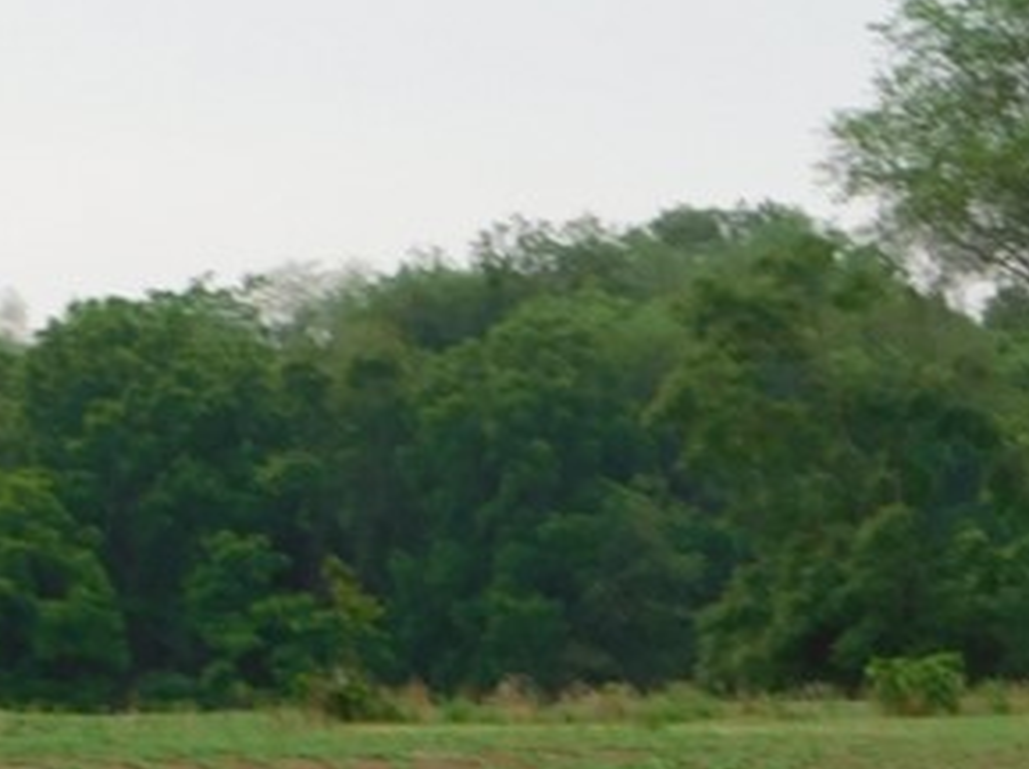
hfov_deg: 7.8
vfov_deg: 5.8
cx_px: 1392
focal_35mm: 252
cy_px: 1299
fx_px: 7482
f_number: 4.3
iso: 125
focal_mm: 12.6
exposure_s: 1/60
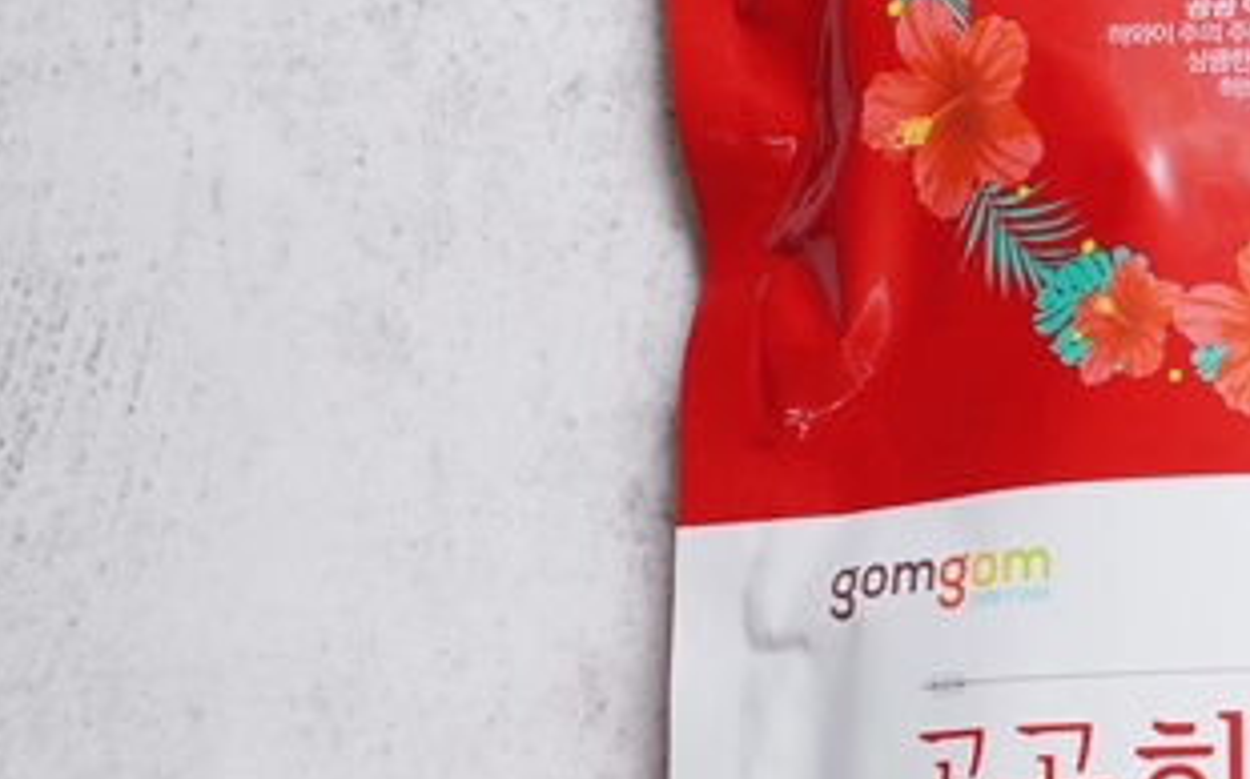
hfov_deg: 18.5
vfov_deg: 12.0
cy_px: 361
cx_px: 1294
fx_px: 3711
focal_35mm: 109
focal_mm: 30
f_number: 11
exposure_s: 1/60
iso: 100
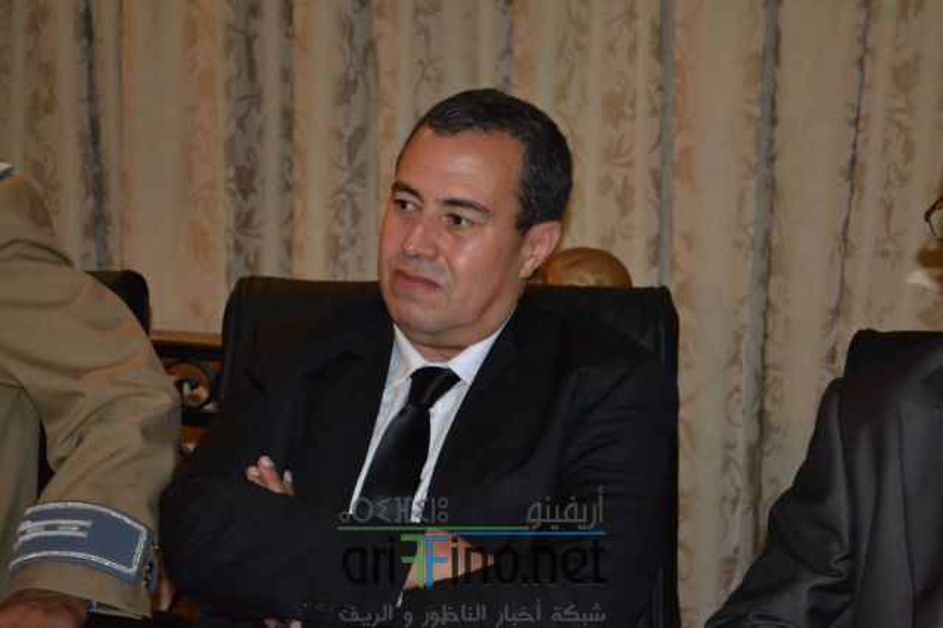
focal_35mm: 82
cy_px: 314
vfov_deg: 16.5
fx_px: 2160
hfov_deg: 24.6
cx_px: 472
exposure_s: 1/60
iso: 3200
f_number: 5.6
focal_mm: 55
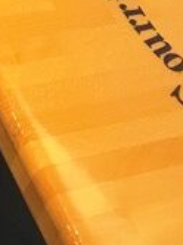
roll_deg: -26.1
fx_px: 1223
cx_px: 174
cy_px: -173
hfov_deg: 8.5
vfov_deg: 10.8
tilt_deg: -29.1
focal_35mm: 173
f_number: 1.8
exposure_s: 1/17
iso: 40
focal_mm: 3.99
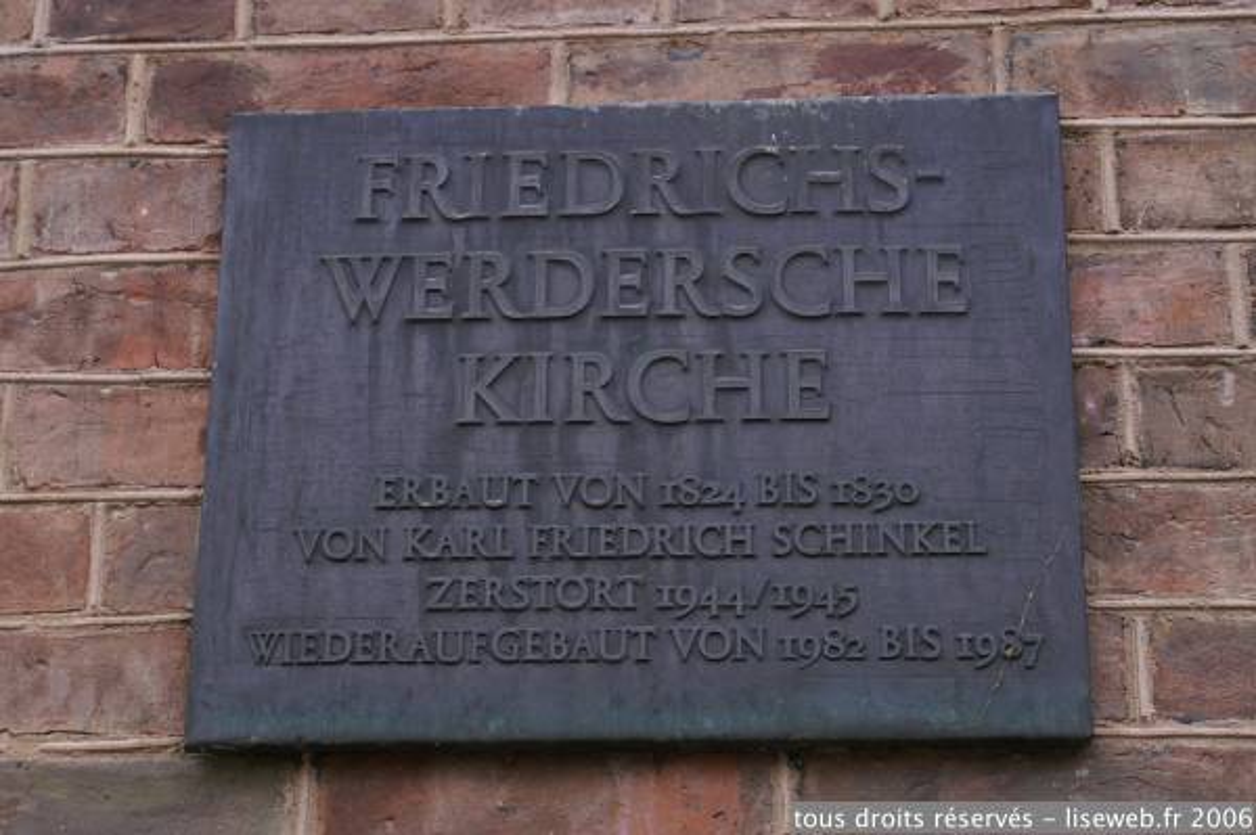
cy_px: 418
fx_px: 2614
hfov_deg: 27.0
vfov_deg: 18.2
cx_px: 628
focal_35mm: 75
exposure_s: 1/30
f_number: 8
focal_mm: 50
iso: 100
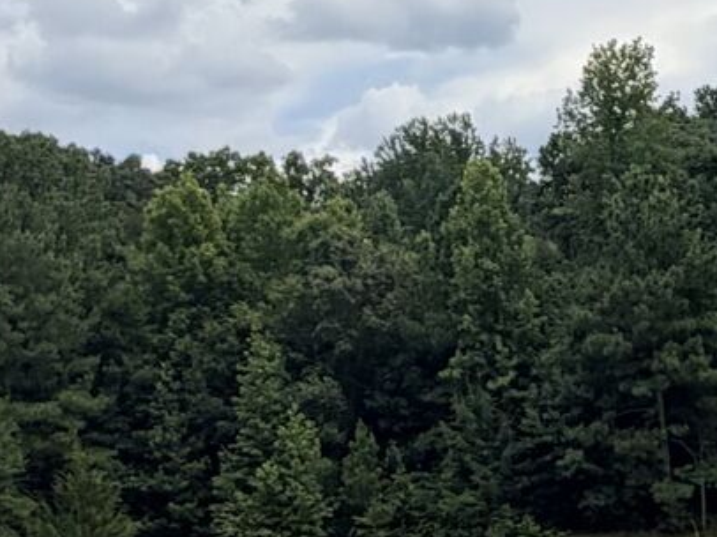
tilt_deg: +17.5
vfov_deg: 13.5
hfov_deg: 18.3
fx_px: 2194
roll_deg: +4.5
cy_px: -138
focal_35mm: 106
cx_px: 604
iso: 32
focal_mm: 2.22
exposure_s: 1/770
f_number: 2.2
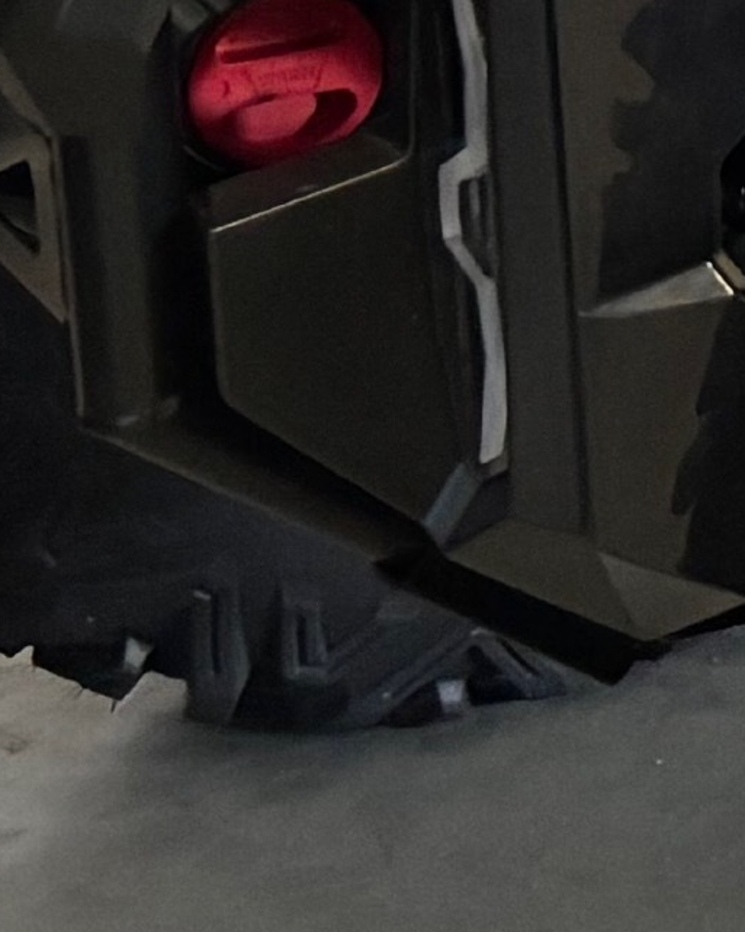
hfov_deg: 6.7
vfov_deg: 9.9
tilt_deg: -14.8
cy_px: -655
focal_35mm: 187
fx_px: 5158
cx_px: 2857
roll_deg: -1.6
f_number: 1.6
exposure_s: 1/60
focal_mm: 5.96
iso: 400
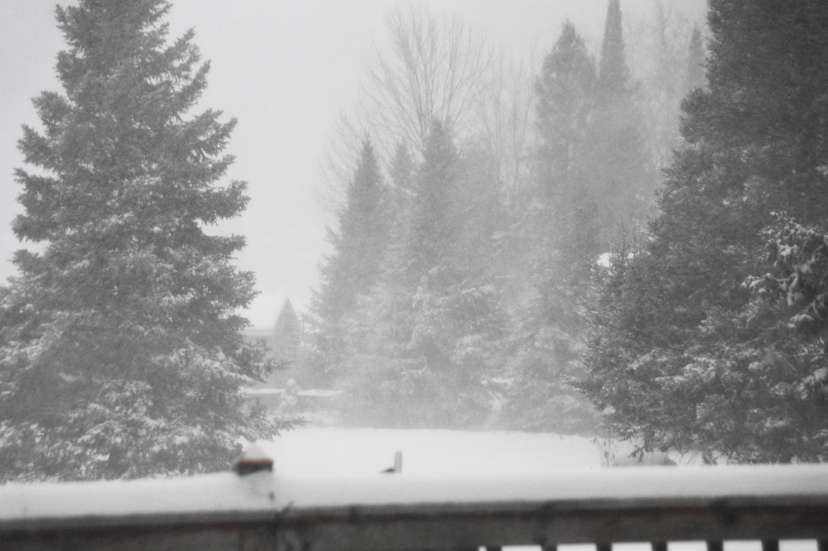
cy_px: 276
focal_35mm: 135
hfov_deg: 15.2
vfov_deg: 10.2
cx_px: 414
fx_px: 3104
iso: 640
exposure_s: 1/160
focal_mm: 90
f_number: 5.6
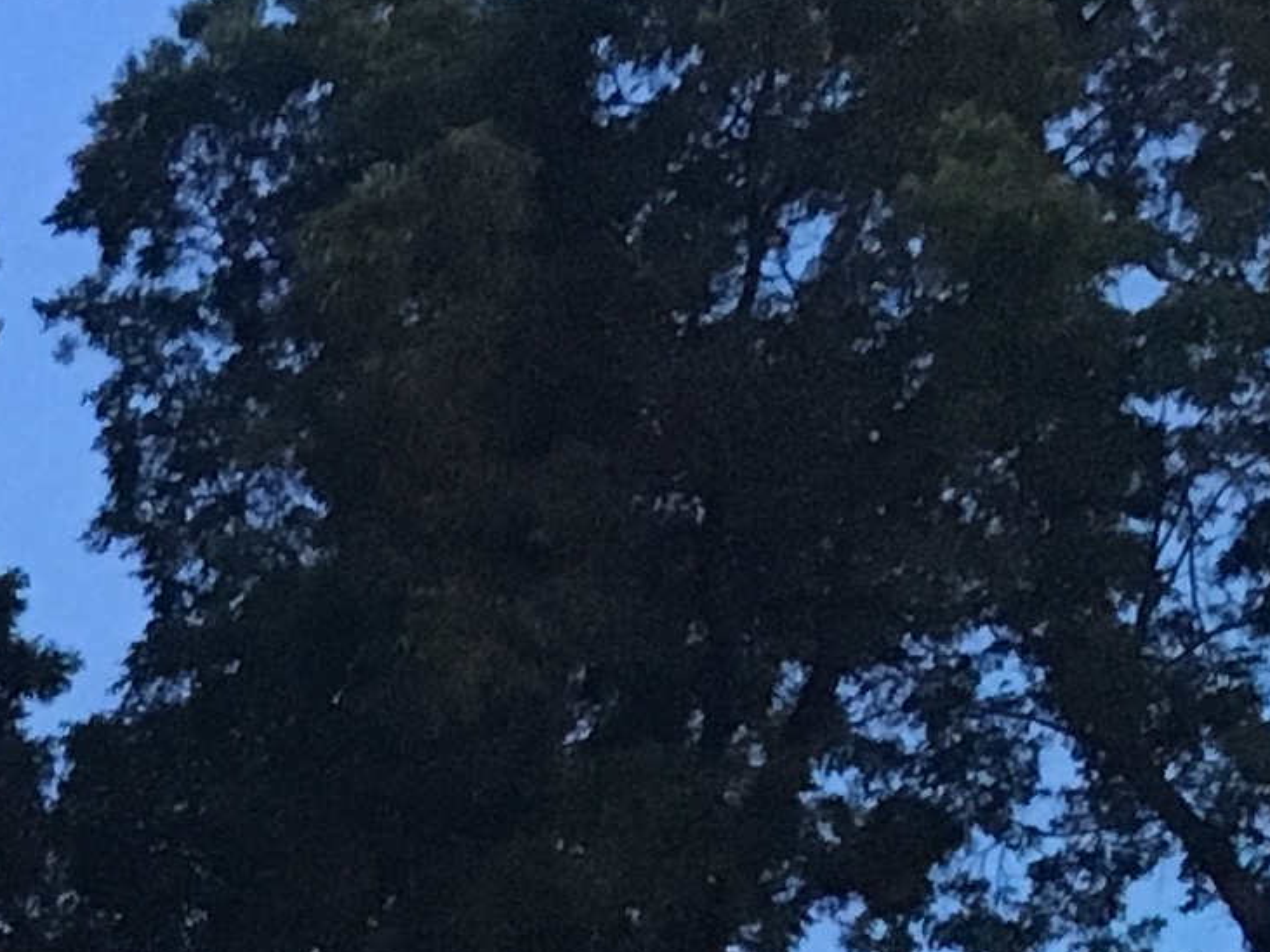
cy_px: 2561
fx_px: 5869
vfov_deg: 8.2
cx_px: -1689
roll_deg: +0.9
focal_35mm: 160
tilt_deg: +2.1
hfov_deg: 10.7
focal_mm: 4.15
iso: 200
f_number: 2.2
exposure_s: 1/24
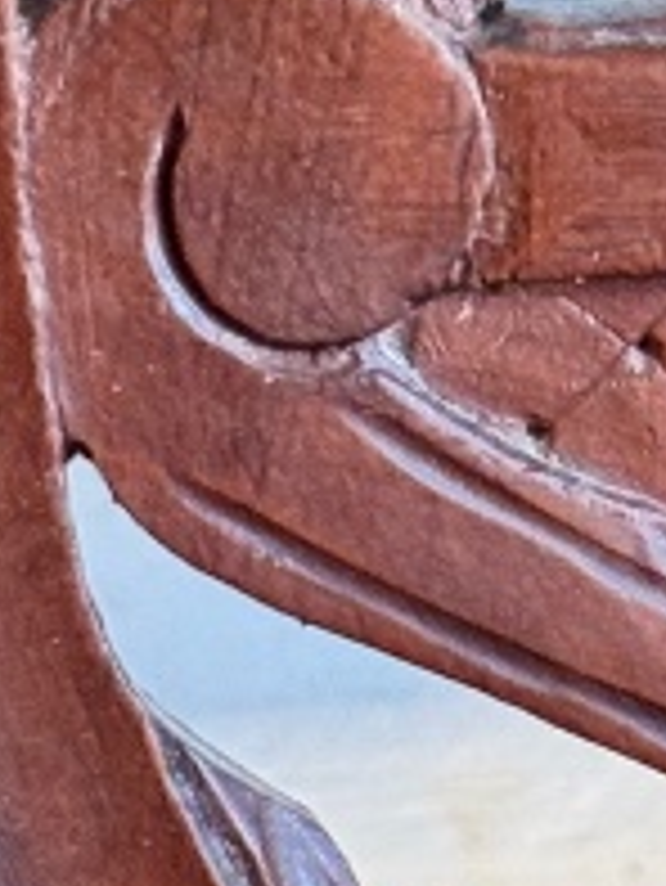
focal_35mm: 292
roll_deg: -1.5
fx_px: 7483
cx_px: 1440
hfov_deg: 5.0
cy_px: 198
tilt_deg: -17.9
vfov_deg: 6.8
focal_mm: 6.76
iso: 200
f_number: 1.78
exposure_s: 1/33
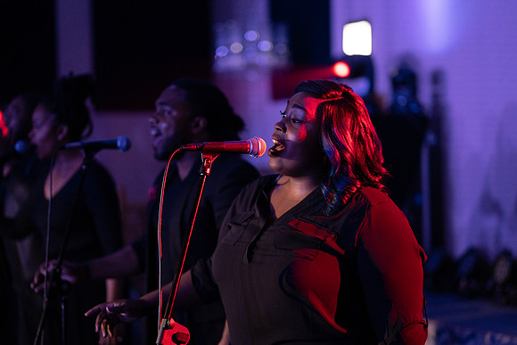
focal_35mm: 85
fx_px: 1221
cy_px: 172
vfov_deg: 16.1
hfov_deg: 23.9
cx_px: 258
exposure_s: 1/400
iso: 4000
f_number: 1.8
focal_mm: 85
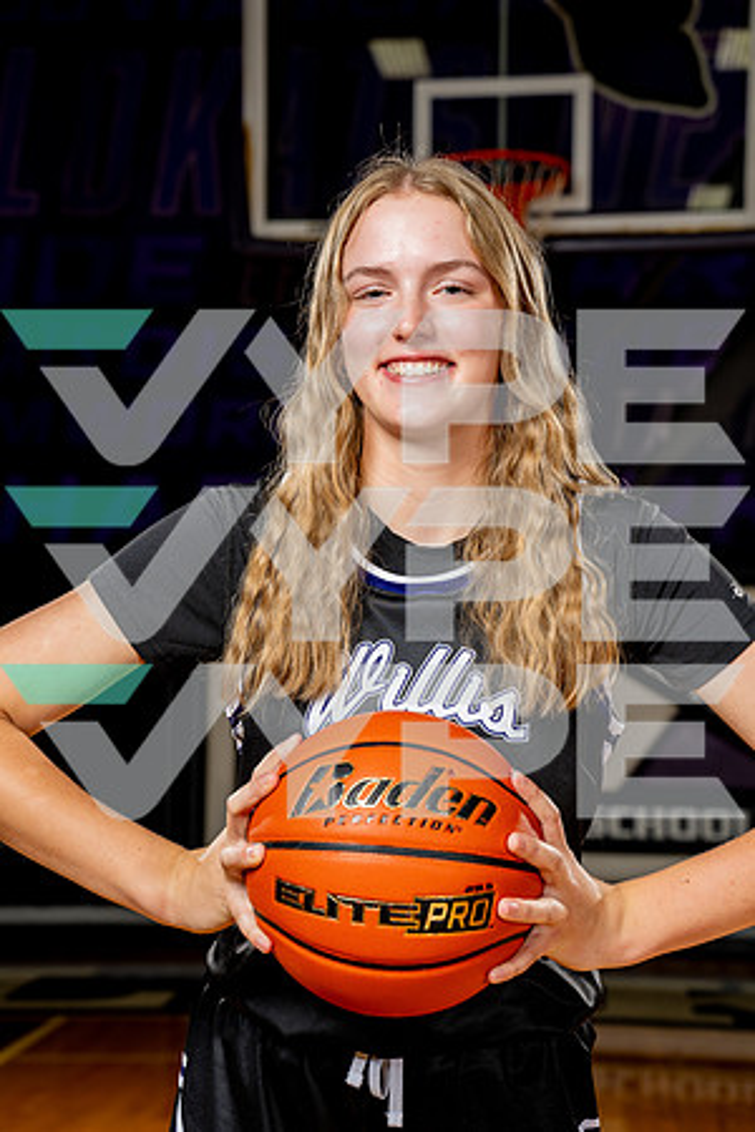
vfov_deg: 28.8
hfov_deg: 19.5
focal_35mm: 70
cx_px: 378
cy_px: 566
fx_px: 2202
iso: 320
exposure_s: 1/250
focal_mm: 70
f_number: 5.6
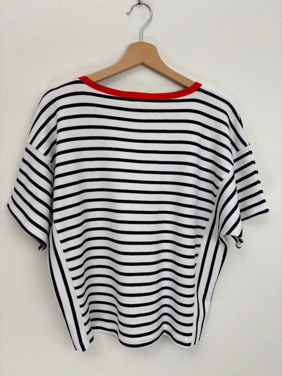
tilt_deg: -5.3
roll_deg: +0.3
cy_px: 188
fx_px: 282
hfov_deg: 53.1
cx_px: 141
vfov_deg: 67.3
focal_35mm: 26
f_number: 1.6
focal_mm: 5.96
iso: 32
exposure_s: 1/125
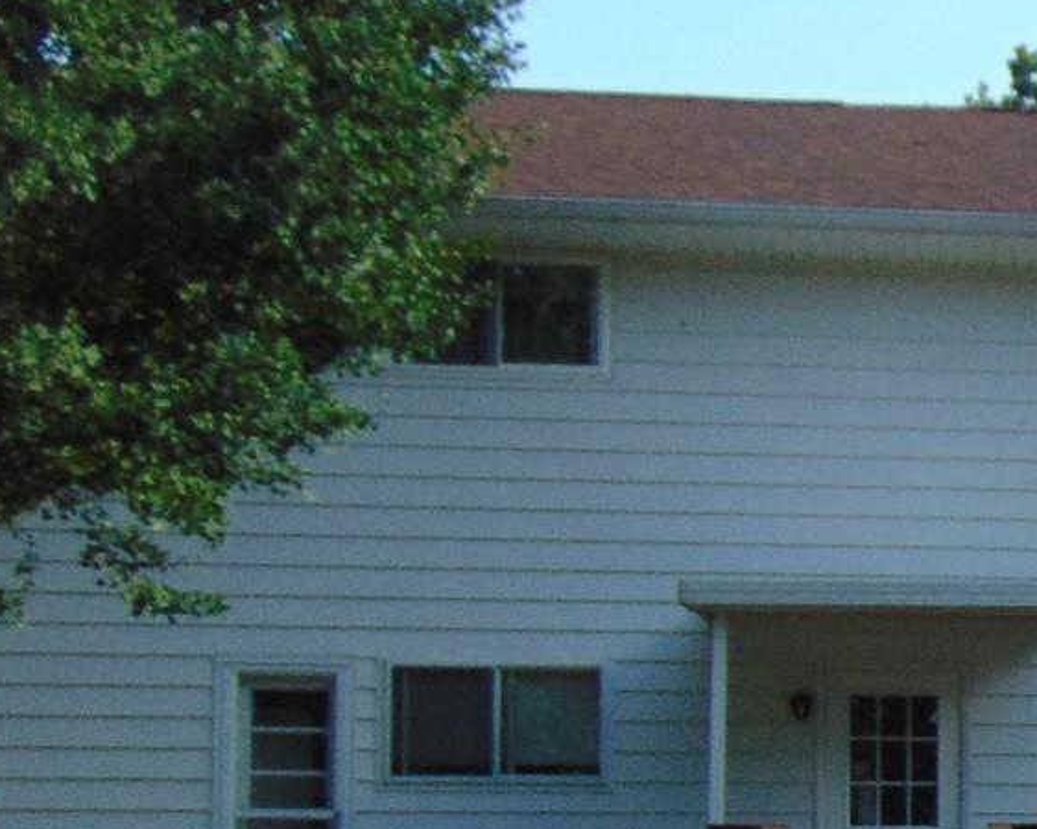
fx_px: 2730
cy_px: 838
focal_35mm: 89
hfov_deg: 19.4
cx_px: 1452
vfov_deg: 16.9
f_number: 3
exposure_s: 1/500
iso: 80
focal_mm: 4.5
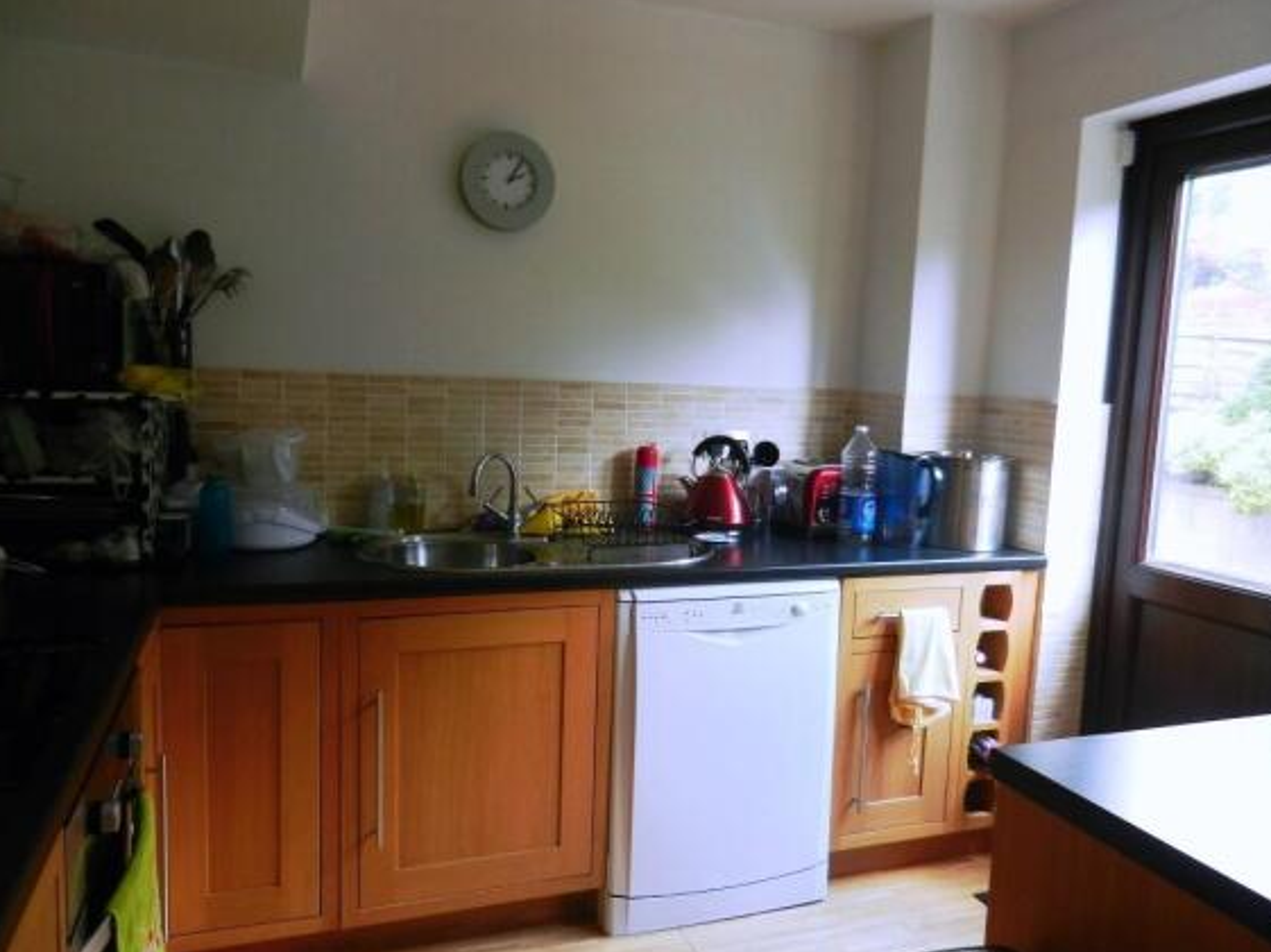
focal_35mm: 26
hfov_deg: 67.3
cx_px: 642
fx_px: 954
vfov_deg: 53.0
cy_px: 477
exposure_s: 1/50
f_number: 3.5
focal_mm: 4.5
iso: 160
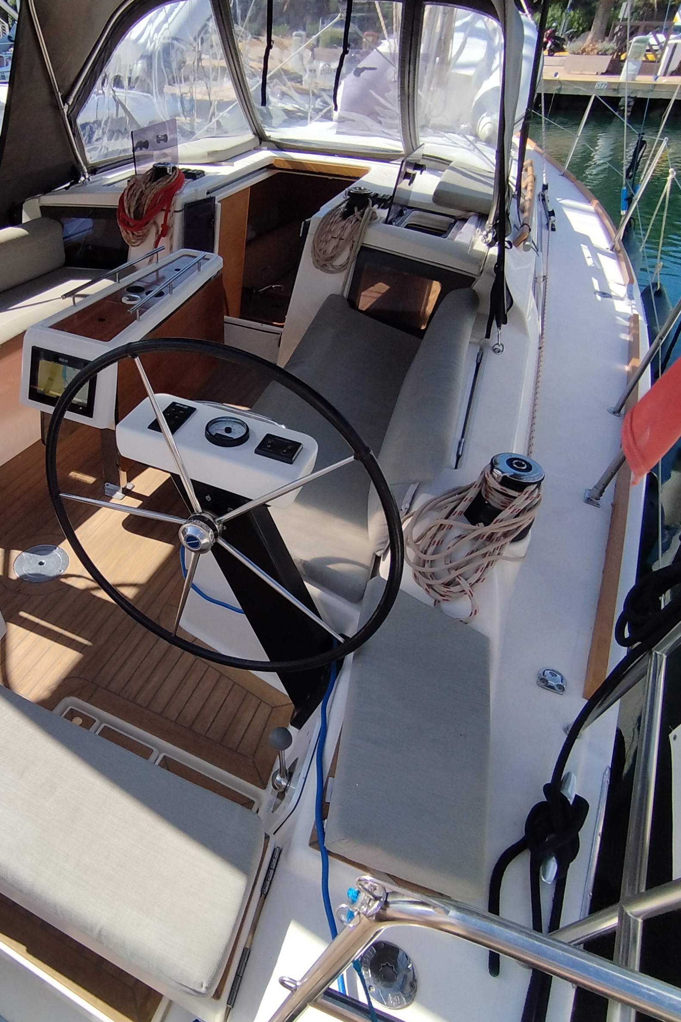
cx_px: 203
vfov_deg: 76.1
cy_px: 508
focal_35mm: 23
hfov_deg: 53.5
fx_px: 653
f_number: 2.2
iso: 50
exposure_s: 1/1190
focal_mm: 1.65
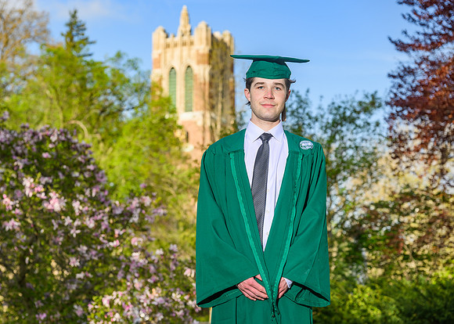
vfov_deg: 14.3
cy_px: 161
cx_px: 200
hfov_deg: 19.9
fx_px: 1291
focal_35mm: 100
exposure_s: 1/200
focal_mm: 91
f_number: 5.6
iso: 64
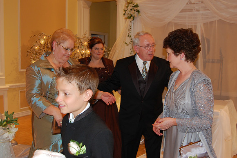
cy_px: 79
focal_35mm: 39
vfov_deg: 34.2
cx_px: 118
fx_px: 257
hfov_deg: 49.6
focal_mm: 26
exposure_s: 1/60
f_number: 4
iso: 400
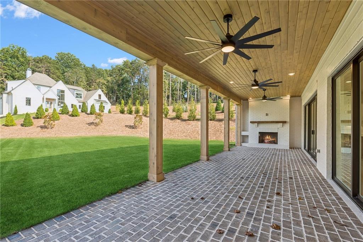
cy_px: 121
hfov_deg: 96.8
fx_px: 161
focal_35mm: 16
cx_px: 182
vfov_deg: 73.7
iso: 100
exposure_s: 1/15
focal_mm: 16
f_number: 8
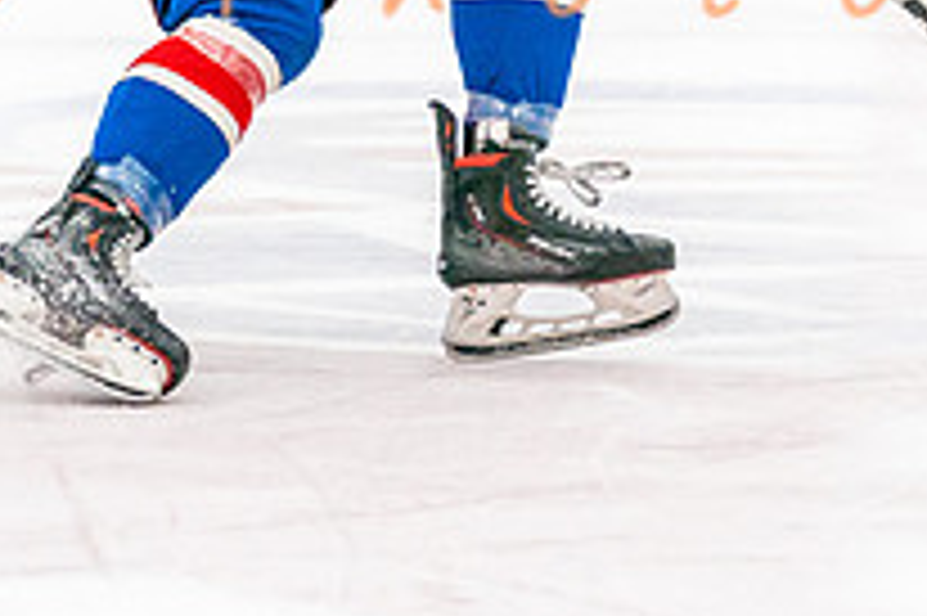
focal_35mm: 474
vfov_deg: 2.9
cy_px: -169
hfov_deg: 4.4
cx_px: 656
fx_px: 12195
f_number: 2.8
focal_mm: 134
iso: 3200
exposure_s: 1/1250
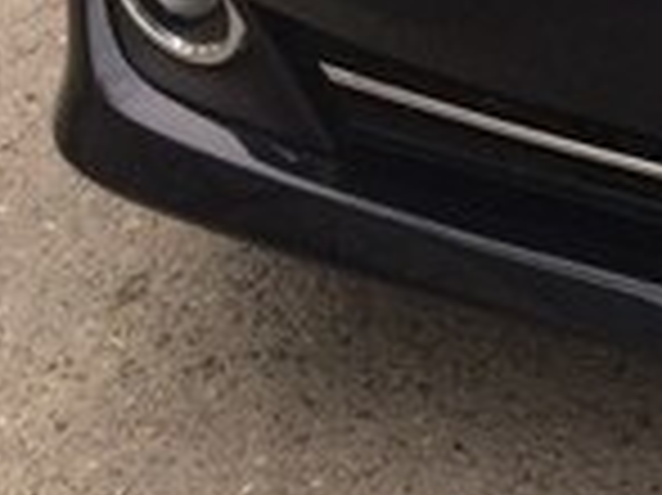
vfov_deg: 10.4
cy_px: -524
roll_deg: -0.9
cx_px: 1085
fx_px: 2484
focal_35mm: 130
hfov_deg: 13.9
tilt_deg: -22.9
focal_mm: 4.15
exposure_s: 1/100
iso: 40
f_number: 2.2
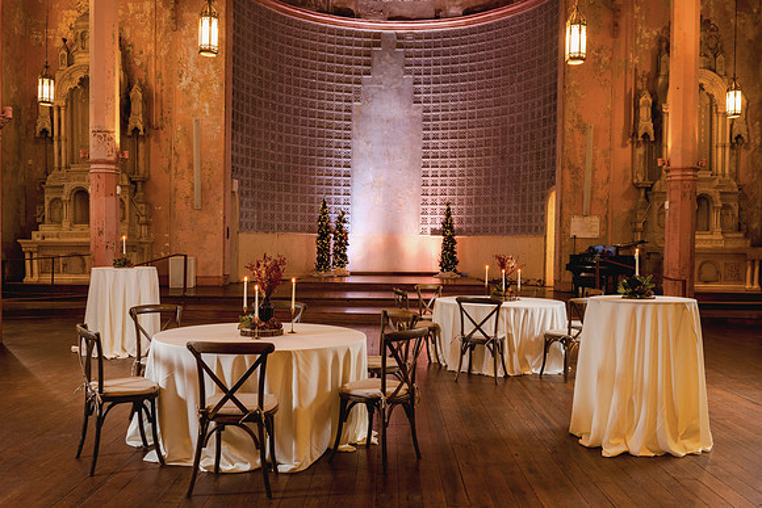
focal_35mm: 35
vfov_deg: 37.9
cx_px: 381
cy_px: 254
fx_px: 741
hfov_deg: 54.4
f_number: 5.6
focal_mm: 35
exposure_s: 1/20
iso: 400
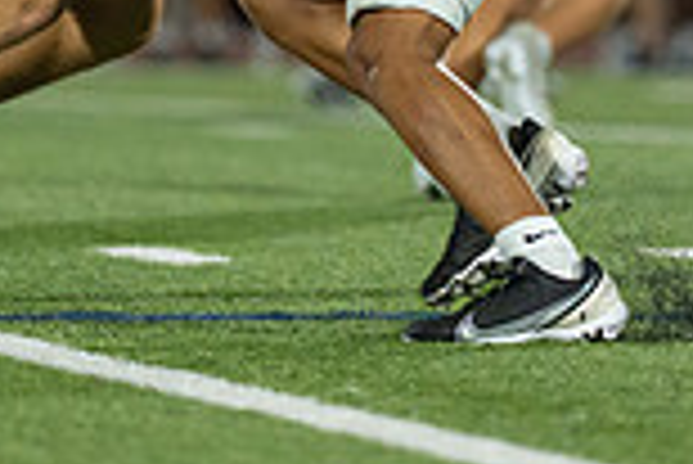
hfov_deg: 3.2
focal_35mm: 652
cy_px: -412
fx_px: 12563
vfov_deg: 2.1
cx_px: 366
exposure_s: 1/1000
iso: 1000
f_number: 1.8
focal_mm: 135
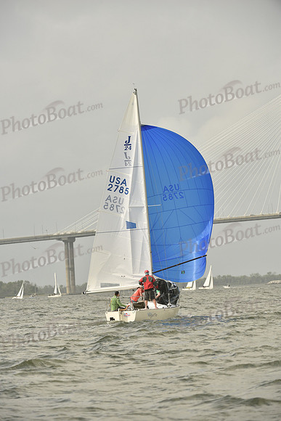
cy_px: 210
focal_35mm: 220
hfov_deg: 6.2
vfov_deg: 9.4
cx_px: 140
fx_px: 2574
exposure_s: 1/1250
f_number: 7.1
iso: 320
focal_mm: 220
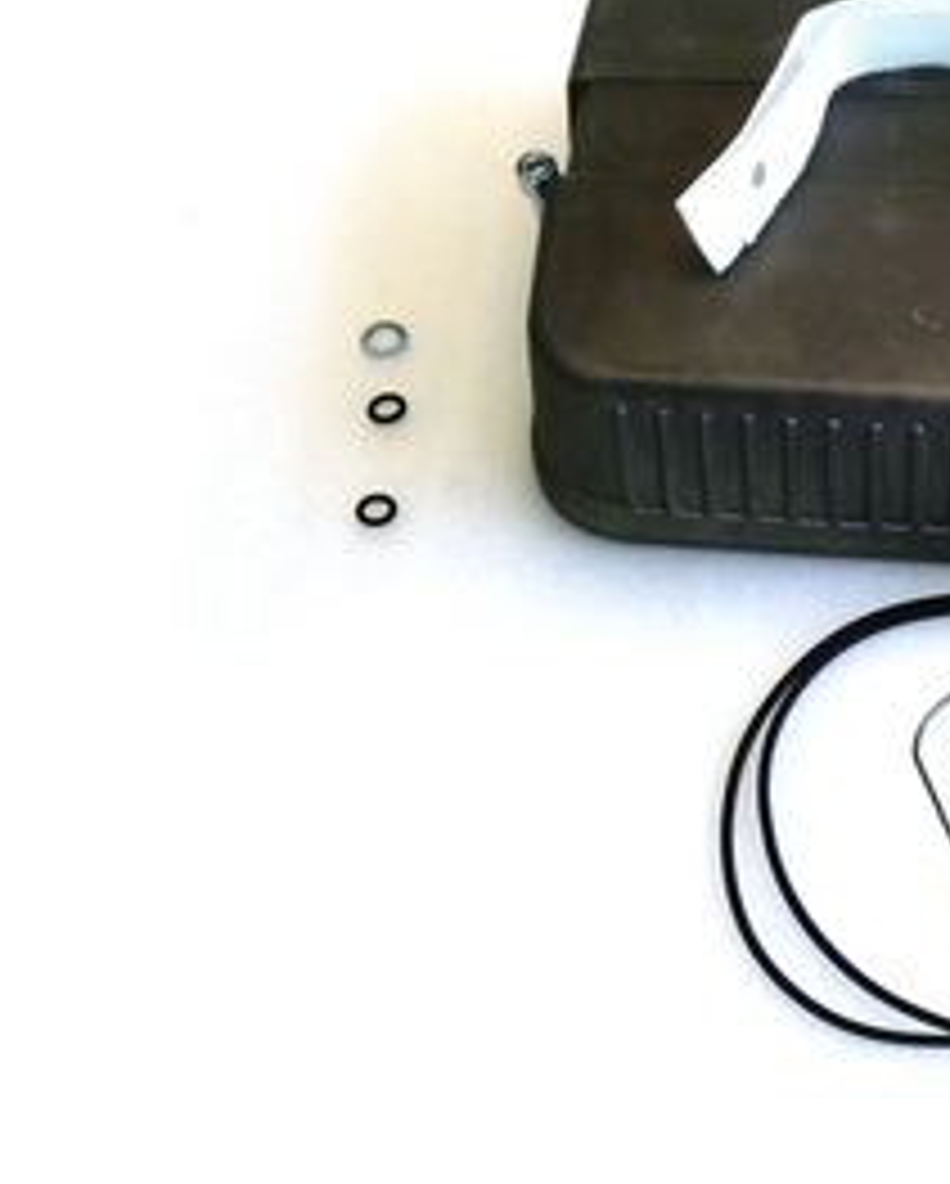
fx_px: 2631
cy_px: 434
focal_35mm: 75
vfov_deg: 25.3
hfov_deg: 19.7
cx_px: 1018
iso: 64
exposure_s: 1/60
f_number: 3.4
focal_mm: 7.91
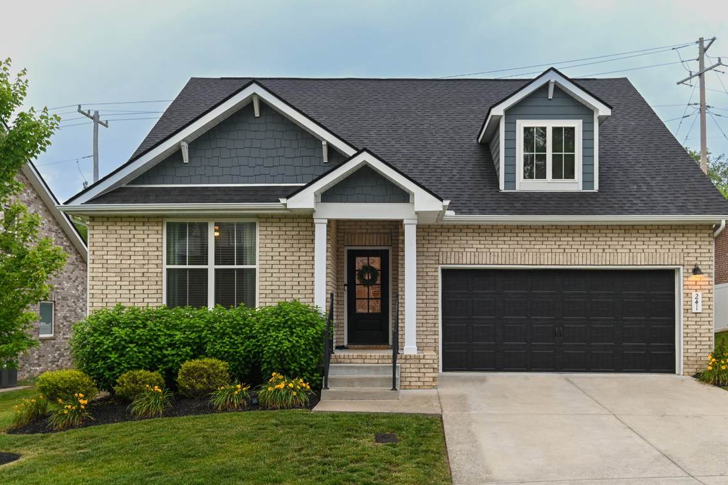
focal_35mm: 39
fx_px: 788
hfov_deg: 49.5
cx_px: 392
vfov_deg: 34.2
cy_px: 258
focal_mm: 35
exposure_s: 1/100
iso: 800
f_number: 5
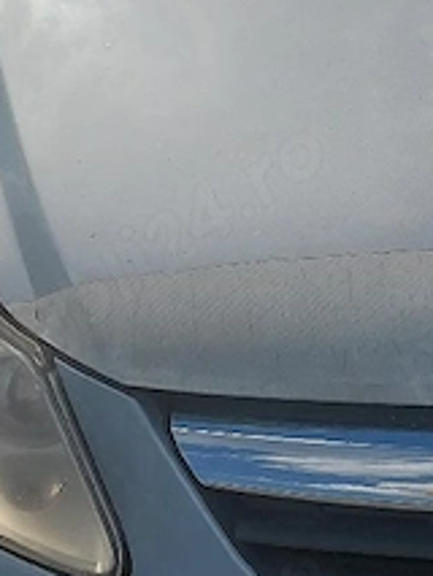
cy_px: 325
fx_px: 1566
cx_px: 677
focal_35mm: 94
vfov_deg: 20.8
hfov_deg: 14.5
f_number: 1.8
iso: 50
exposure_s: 1/3333
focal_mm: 4.69
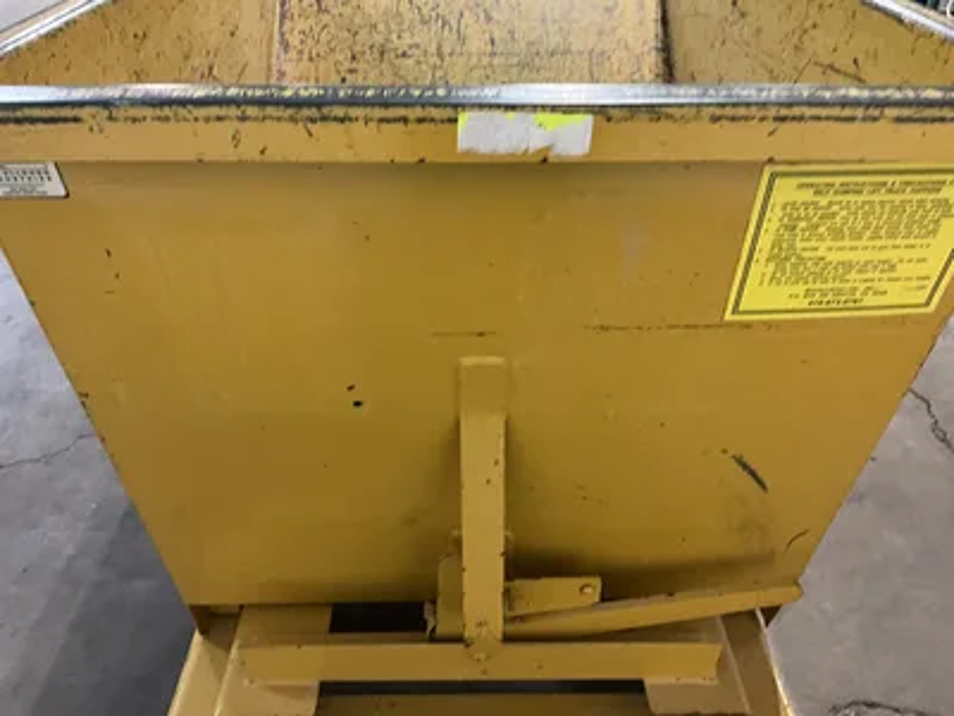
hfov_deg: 61.7
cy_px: 358
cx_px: 477
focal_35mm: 29
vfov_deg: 48.2
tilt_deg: -34.5
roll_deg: +1.7
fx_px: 799
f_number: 1.8
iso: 320
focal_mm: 3
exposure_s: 1/30
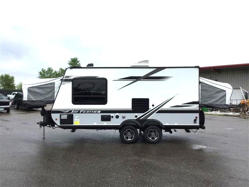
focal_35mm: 31
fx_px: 223
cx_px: 124
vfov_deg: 45.4
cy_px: 94
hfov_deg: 58.4
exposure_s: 1/776
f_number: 2.4
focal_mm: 3.3
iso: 25
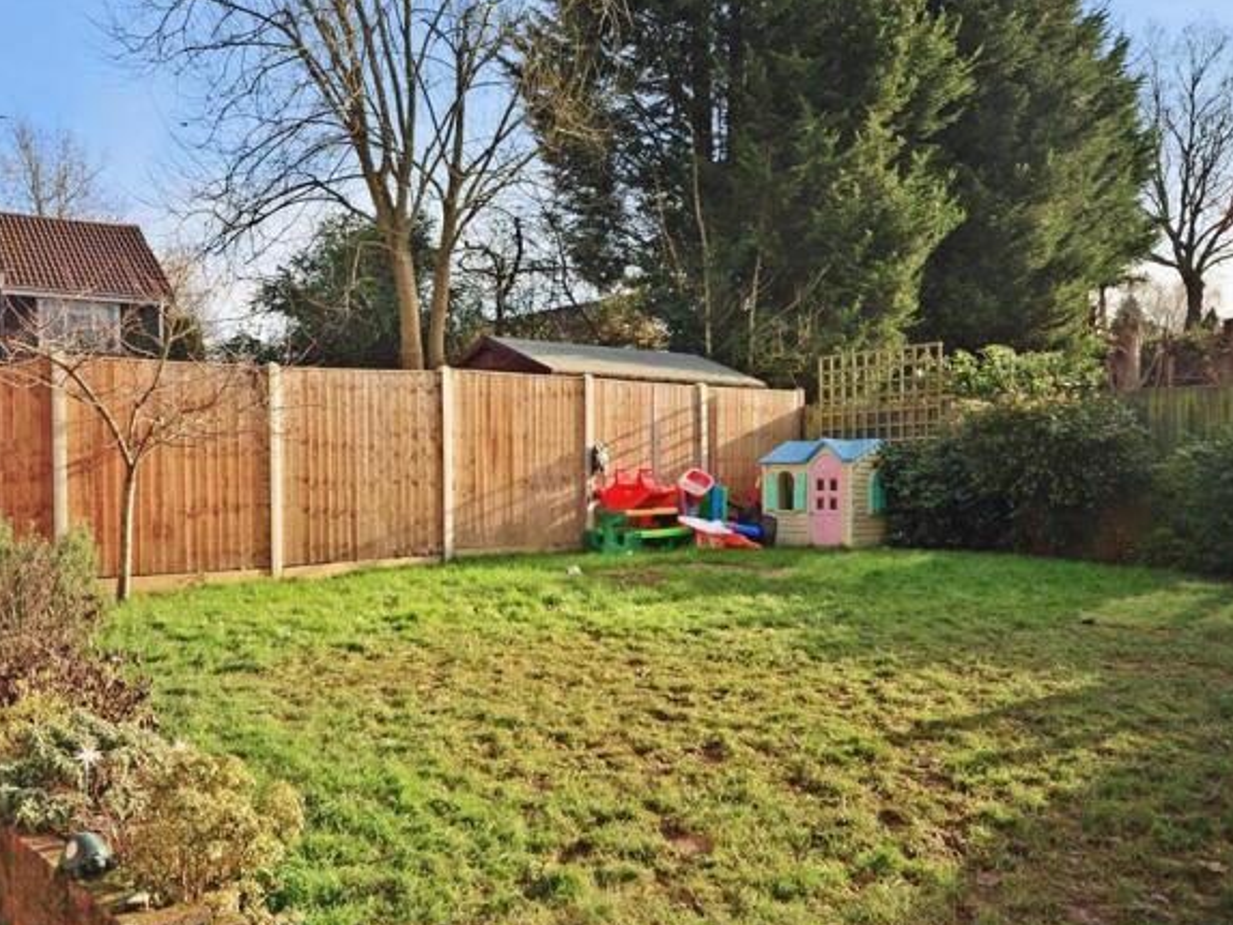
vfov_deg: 43.0
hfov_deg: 55.2
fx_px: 1176
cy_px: 461
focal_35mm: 33
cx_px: 549
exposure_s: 1/400
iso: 400
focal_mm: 20
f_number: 5.6
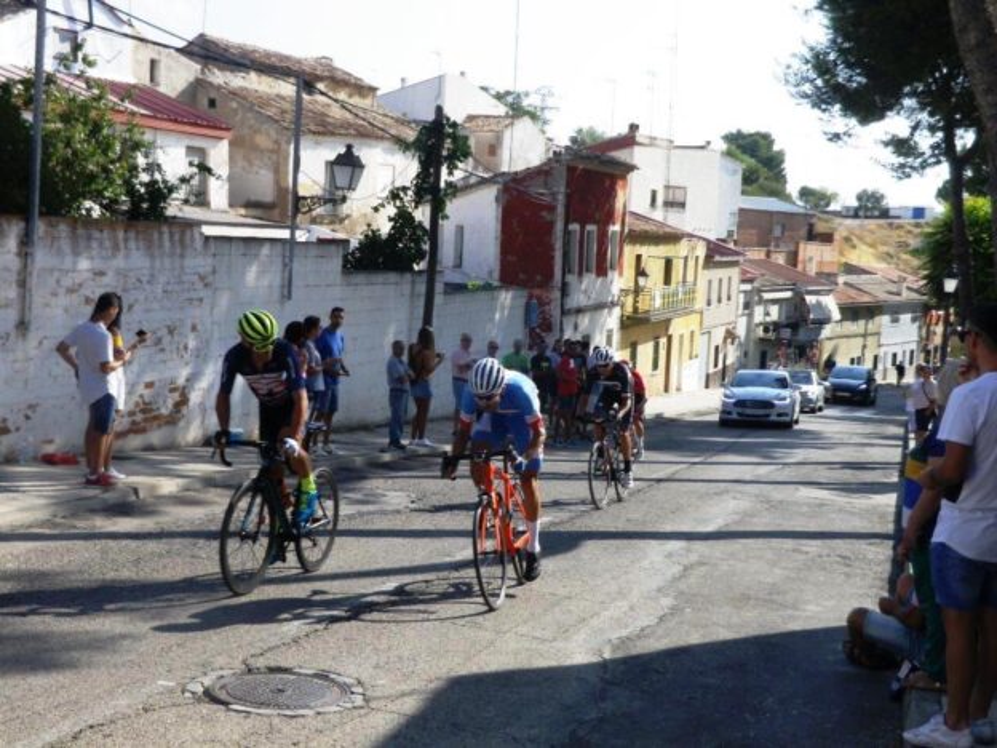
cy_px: 374
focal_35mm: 46
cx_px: 498
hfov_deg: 41.2
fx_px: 1325
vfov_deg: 31.5
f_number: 4.2
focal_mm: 8.2
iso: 80
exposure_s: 1/500
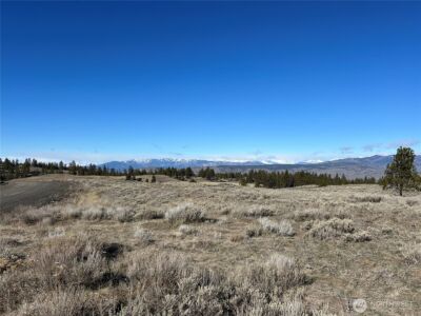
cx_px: 210
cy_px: 158
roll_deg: +0.7
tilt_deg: +1.6
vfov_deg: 53.1
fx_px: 316
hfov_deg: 67.3
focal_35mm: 26
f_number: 1.5
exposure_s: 1/6993
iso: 50
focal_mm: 5.7
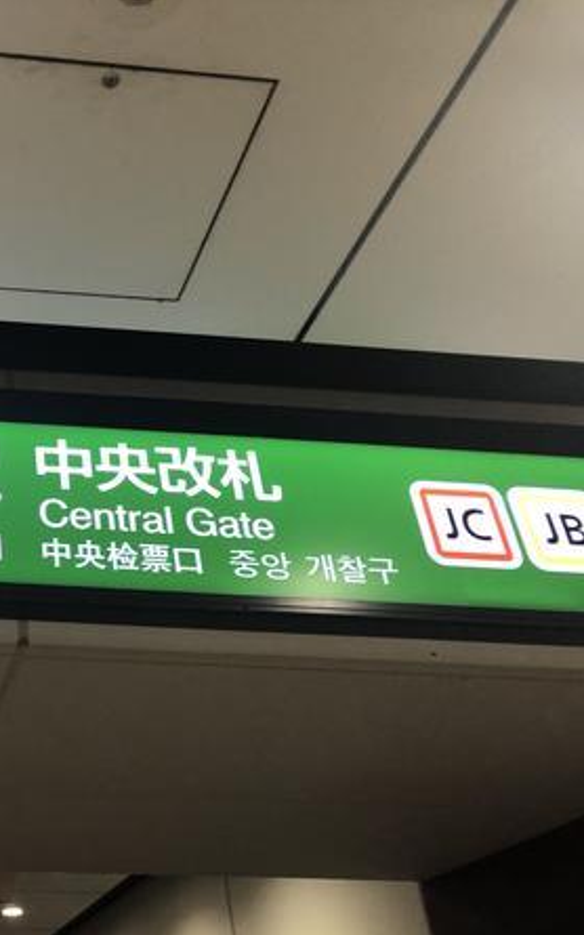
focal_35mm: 40
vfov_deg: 49.3
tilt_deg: +30.4
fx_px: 1019
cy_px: 471
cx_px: -44
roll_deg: +1.3
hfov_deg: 29.2
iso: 40
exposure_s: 1/25
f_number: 1.8
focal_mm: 3.99
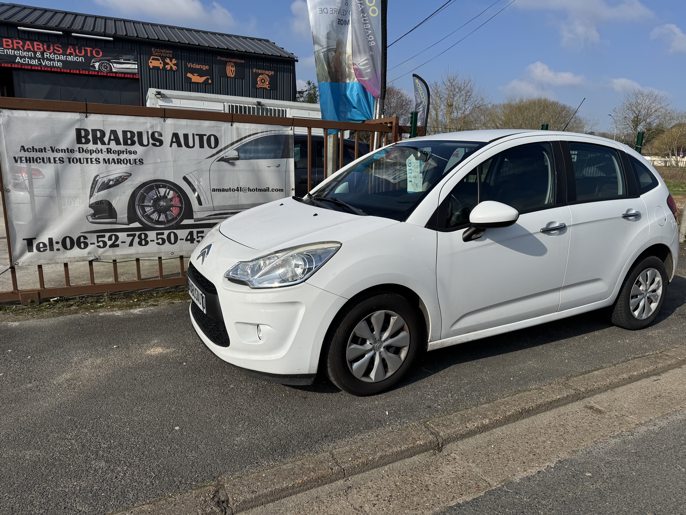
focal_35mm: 24
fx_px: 476
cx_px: 343
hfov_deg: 71.6
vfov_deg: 56.8
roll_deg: -2.1
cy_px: 258
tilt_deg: -12.2
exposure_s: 1/9009
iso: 80
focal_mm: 6.76
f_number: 1.78
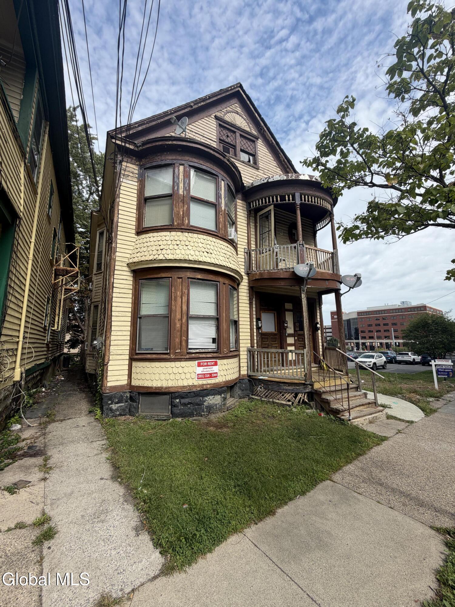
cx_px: 228
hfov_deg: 85.7
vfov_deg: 102.1
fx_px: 245
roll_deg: +0.6
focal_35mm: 14
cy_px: 304
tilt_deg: +9.4
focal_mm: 2.22
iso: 25
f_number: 2.2
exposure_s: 1/770
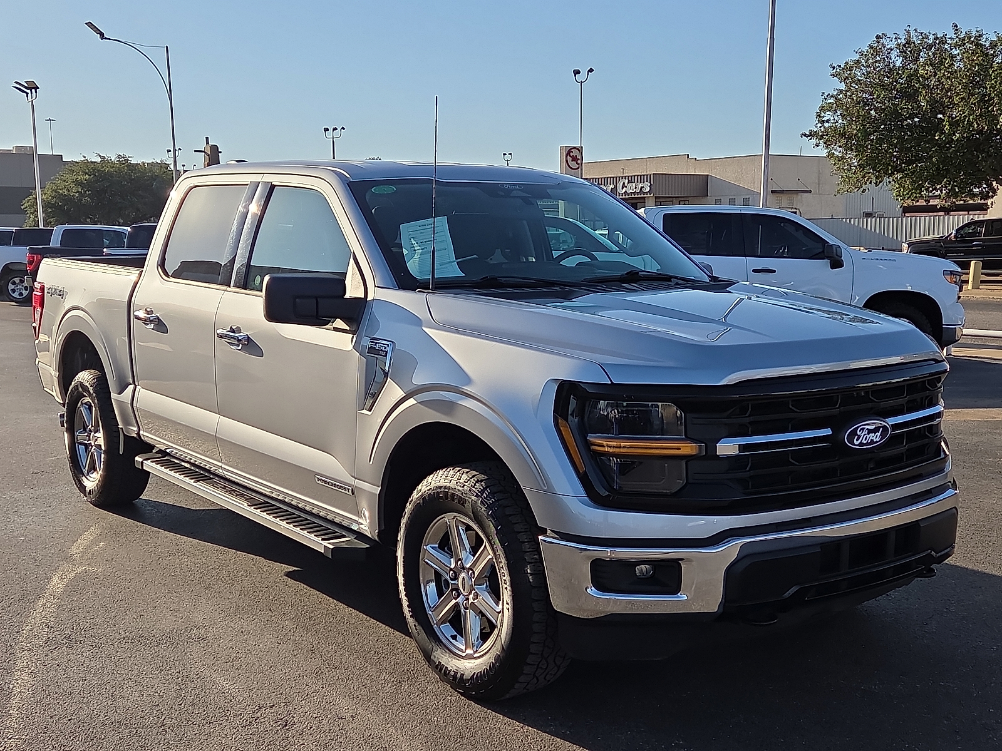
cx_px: 501
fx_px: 1158
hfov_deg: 46.8
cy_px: 376
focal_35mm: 40
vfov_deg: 36.0
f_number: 1.8
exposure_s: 1/1667
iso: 25
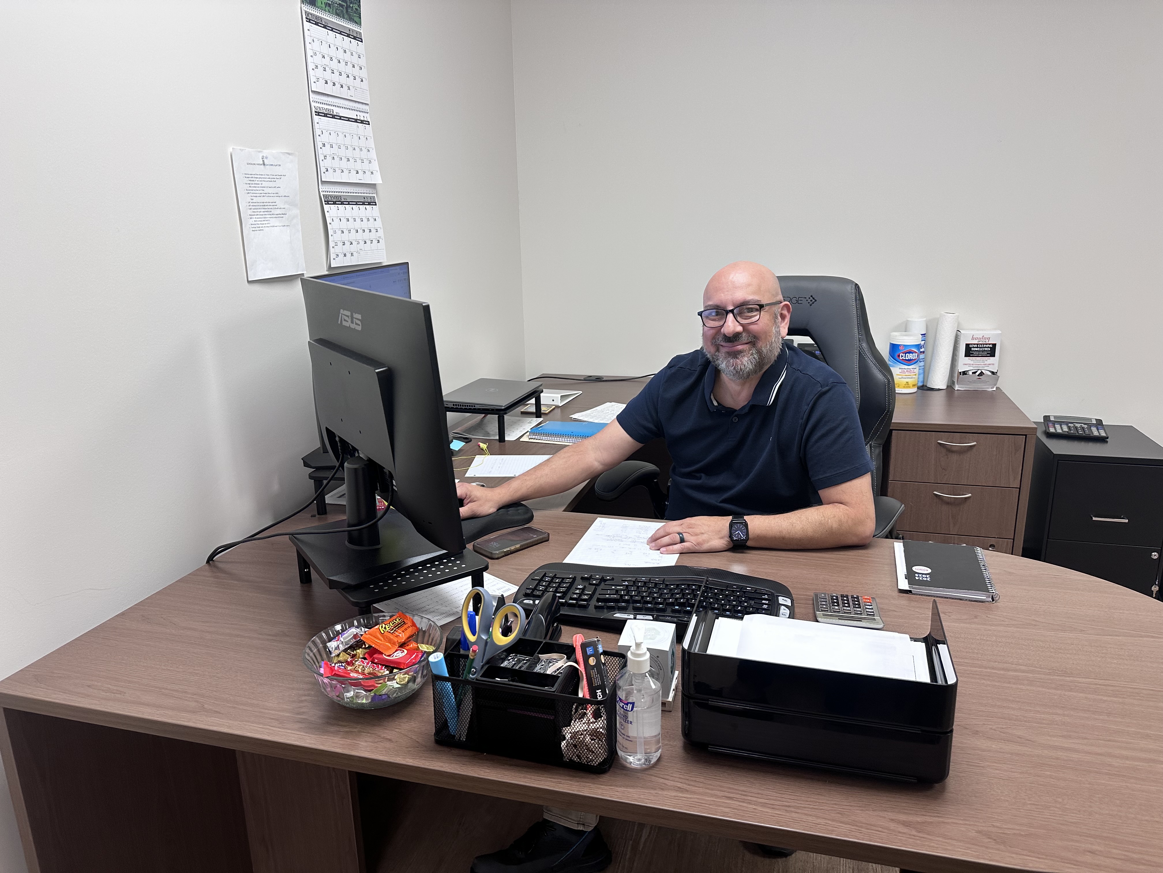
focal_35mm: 24
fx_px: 806
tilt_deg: -15.3
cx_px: 582
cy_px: 436
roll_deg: +1.3
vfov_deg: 56.8
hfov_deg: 71.6
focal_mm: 6.86
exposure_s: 1/60
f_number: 1.78
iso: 125
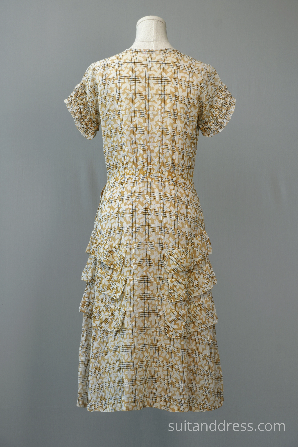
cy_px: 224
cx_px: 149
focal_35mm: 62
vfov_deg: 32.6
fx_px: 764
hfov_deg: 22.1
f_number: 7.1
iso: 160
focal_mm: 41
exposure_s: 1/30
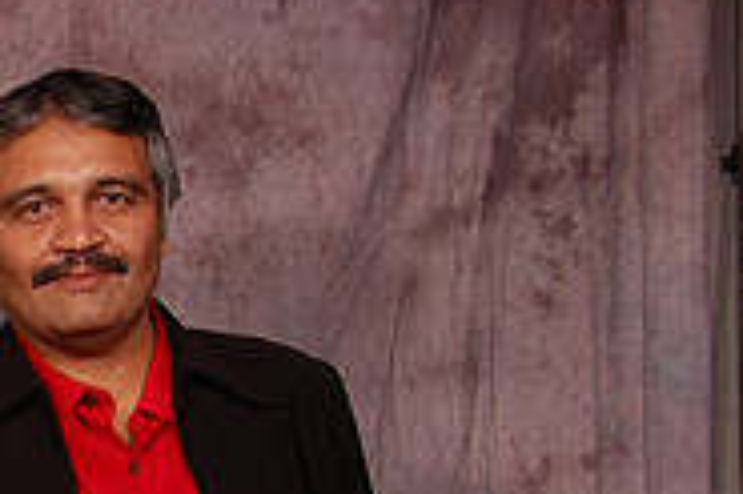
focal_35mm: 179
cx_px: -410
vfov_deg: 7.5
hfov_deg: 11.0
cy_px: 751
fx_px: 3691
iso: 400
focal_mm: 38
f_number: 5.6
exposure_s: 1/200
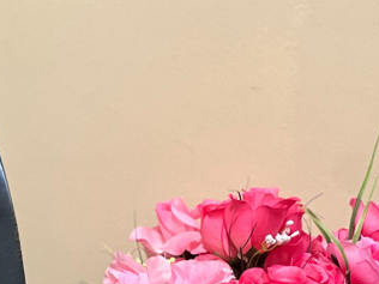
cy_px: 355
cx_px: -28
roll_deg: +1.0
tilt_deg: -7.6
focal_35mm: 219
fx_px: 2398
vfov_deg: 6.7
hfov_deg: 9.0
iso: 250
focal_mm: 9
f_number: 2.8
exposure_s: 1/40
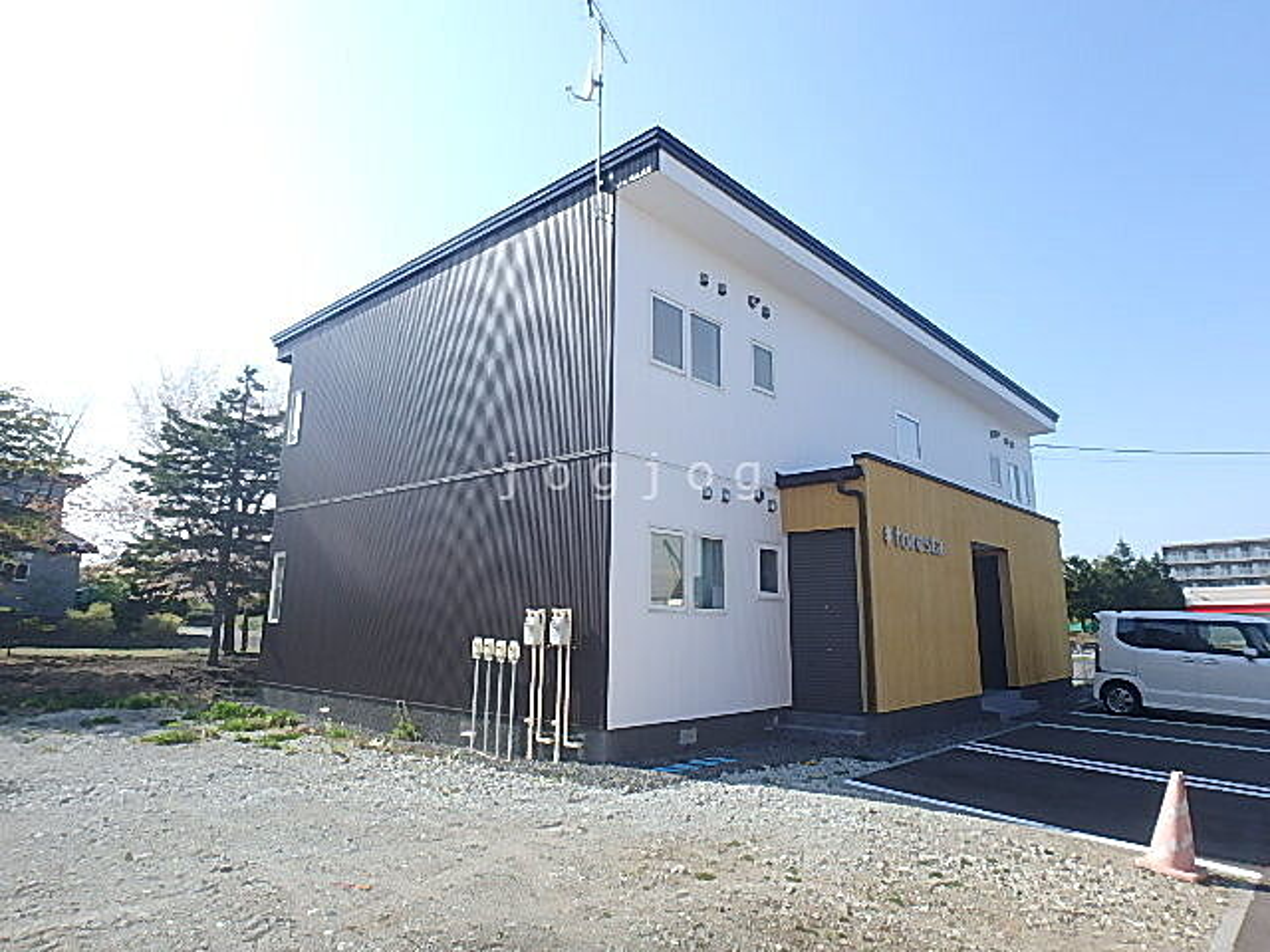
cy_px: 476
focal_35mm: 21
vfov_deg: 63.4
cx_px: 635
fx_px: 770
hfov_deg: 79.0
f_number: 3.5
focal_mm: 3.7
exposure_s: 1/800
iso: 125
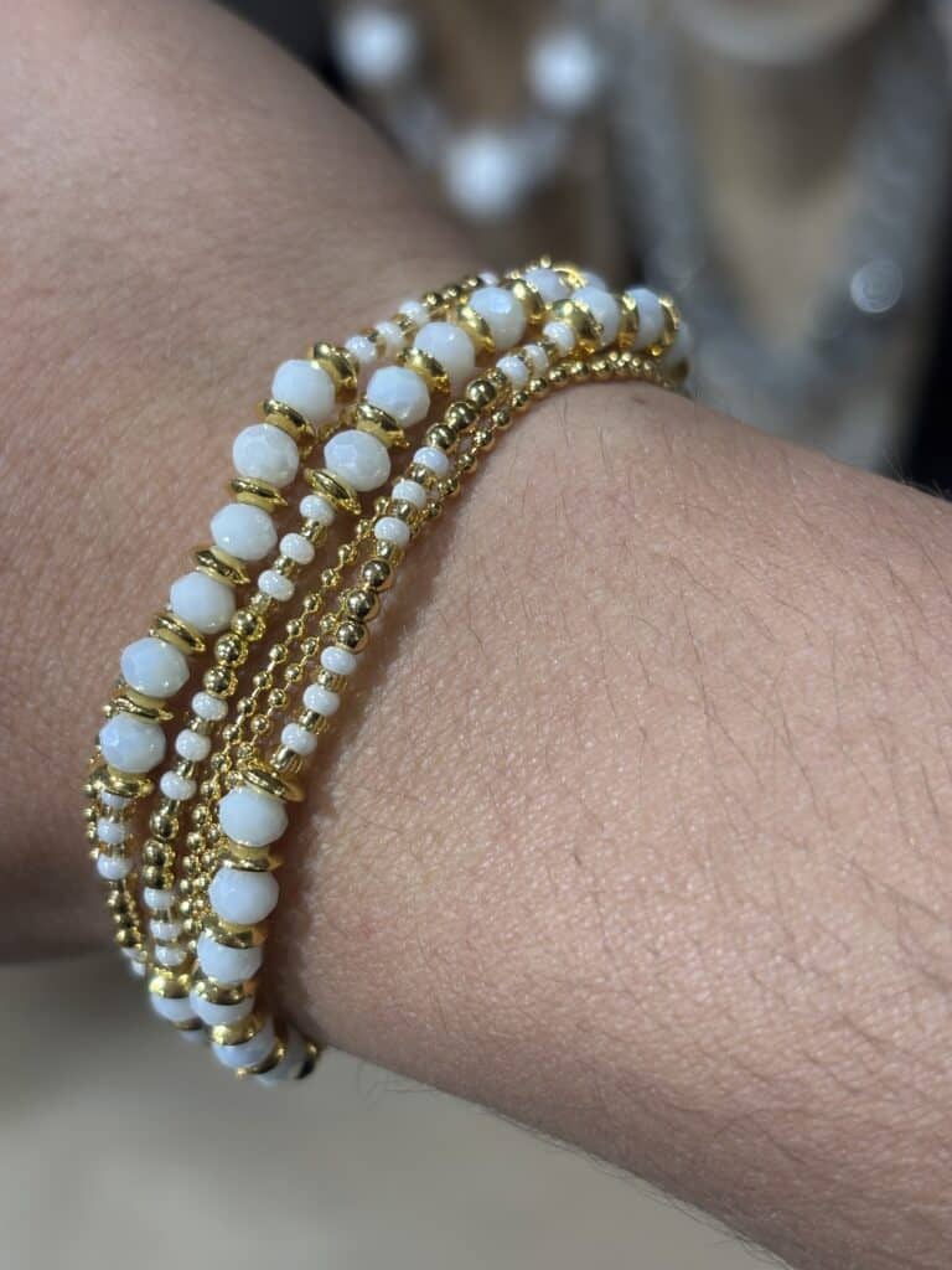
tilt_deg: -57.8
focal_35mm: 52
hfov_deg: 28.0
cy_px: 635
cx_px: 476
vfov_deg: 36.8
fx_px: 1907
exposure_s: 1/100
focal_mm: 5.96
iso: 50
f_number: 1.6
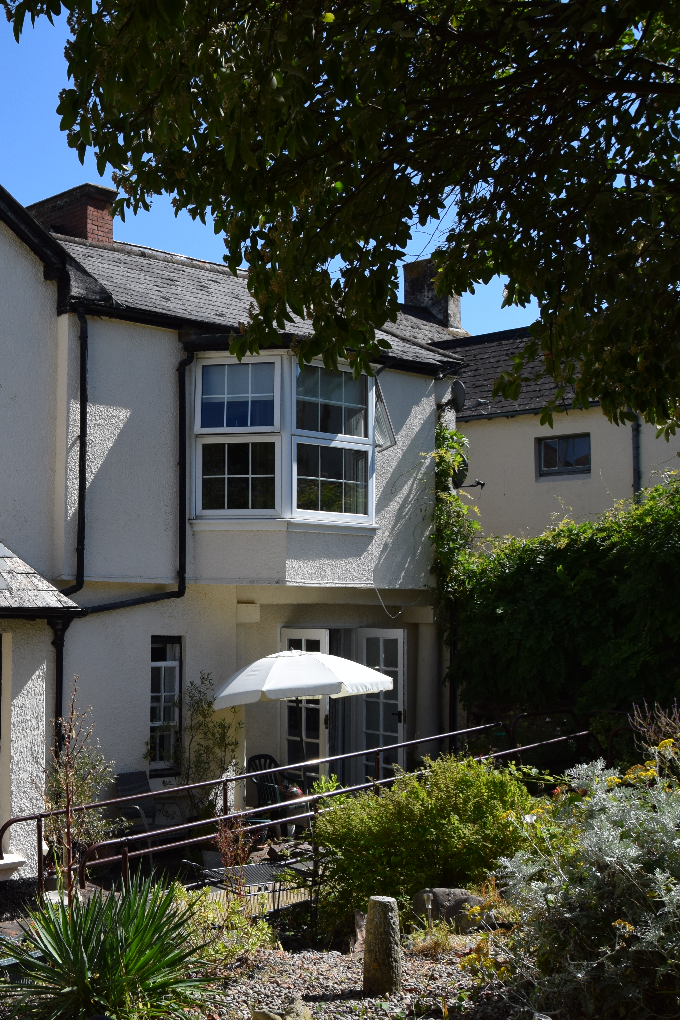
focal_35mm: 41
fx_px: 1162
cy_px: 515
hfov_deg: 29.8
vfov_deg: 47.4
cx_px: -41
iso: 200
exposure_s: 1/400
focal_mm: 18
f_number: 10
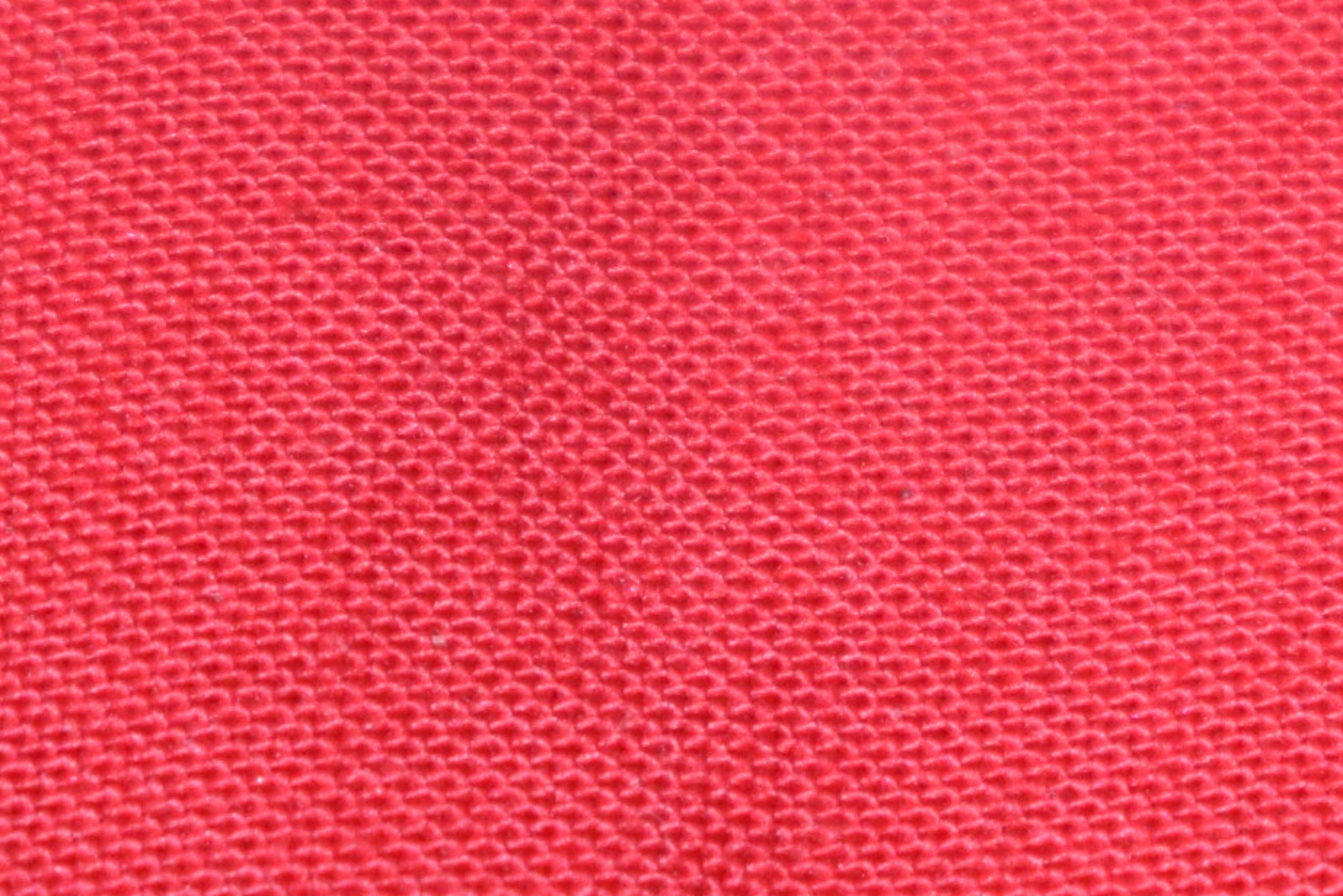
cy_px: -1072
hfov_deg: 5.1
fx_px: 15015
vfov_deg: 3.4
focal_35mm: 402
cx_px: 1872
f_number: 5.6
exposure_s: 1/60
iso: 800
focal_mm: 55
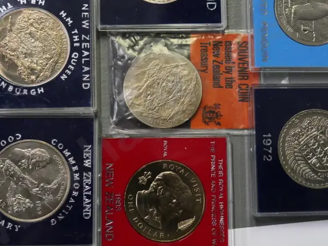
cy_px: 88
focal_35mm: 72
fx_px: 682
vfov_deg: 20.4
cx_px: 189
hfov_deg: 27.0
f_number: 4.2
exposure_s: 1/320
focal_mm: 22
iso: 3200
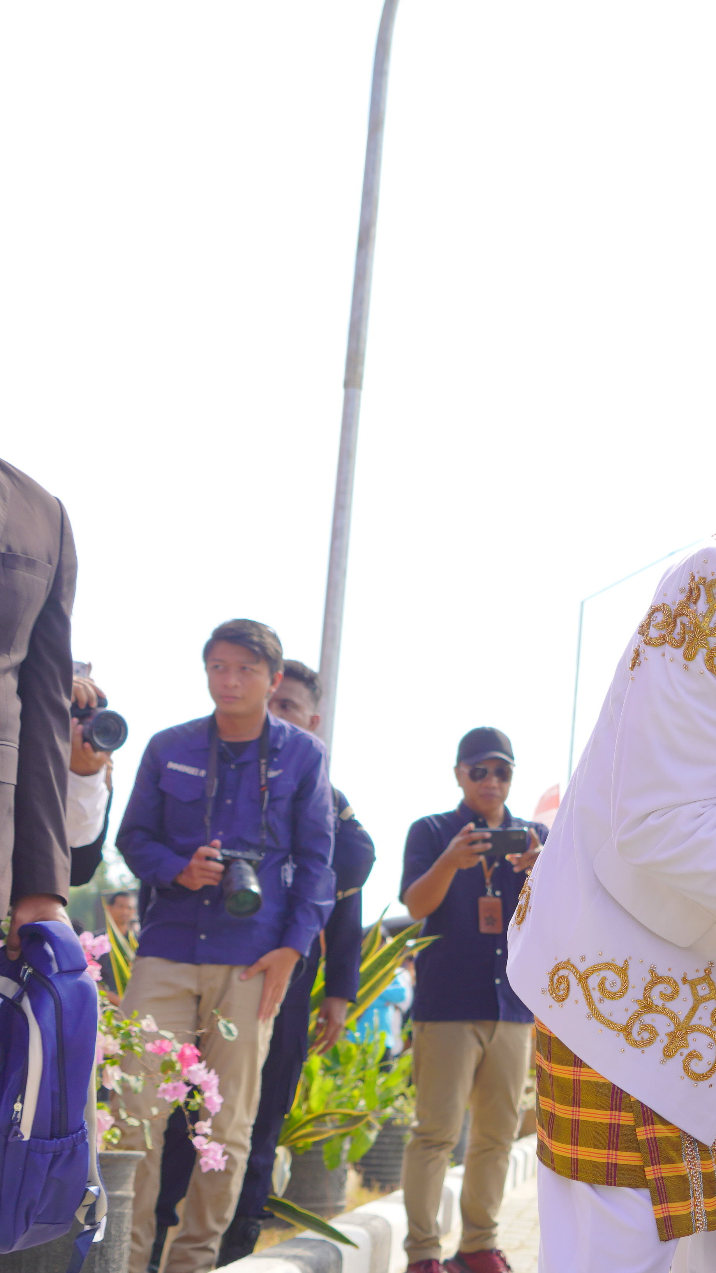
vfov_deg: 30.1
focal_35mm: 70
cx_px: 785
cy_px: 770
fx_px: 2363
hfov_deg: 16.7
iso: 100
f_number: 4.5
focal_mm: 35
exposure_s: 1/320
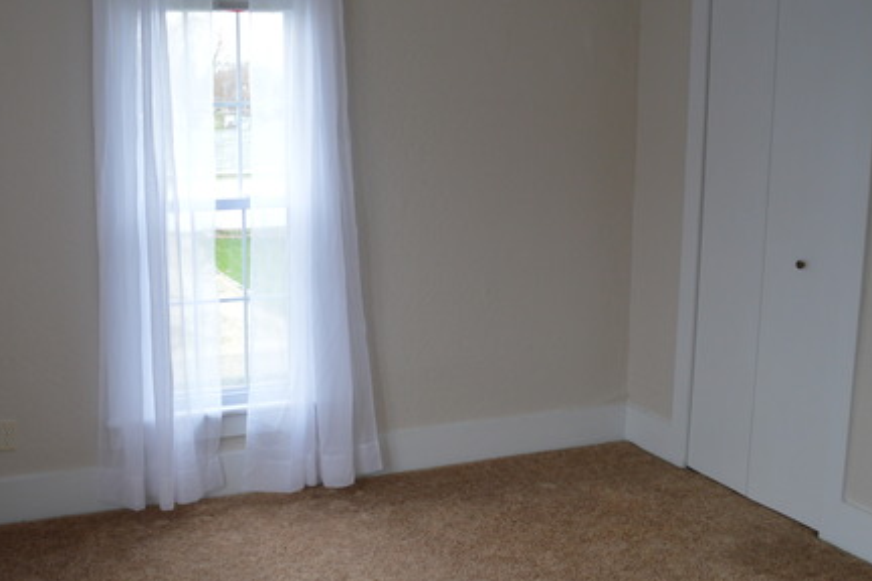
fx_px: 969
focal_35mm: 40
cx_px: 339
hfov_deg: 48.1
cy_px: 282
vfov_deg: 33.4
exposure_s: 1/60
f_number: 4
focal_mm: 18
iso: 400
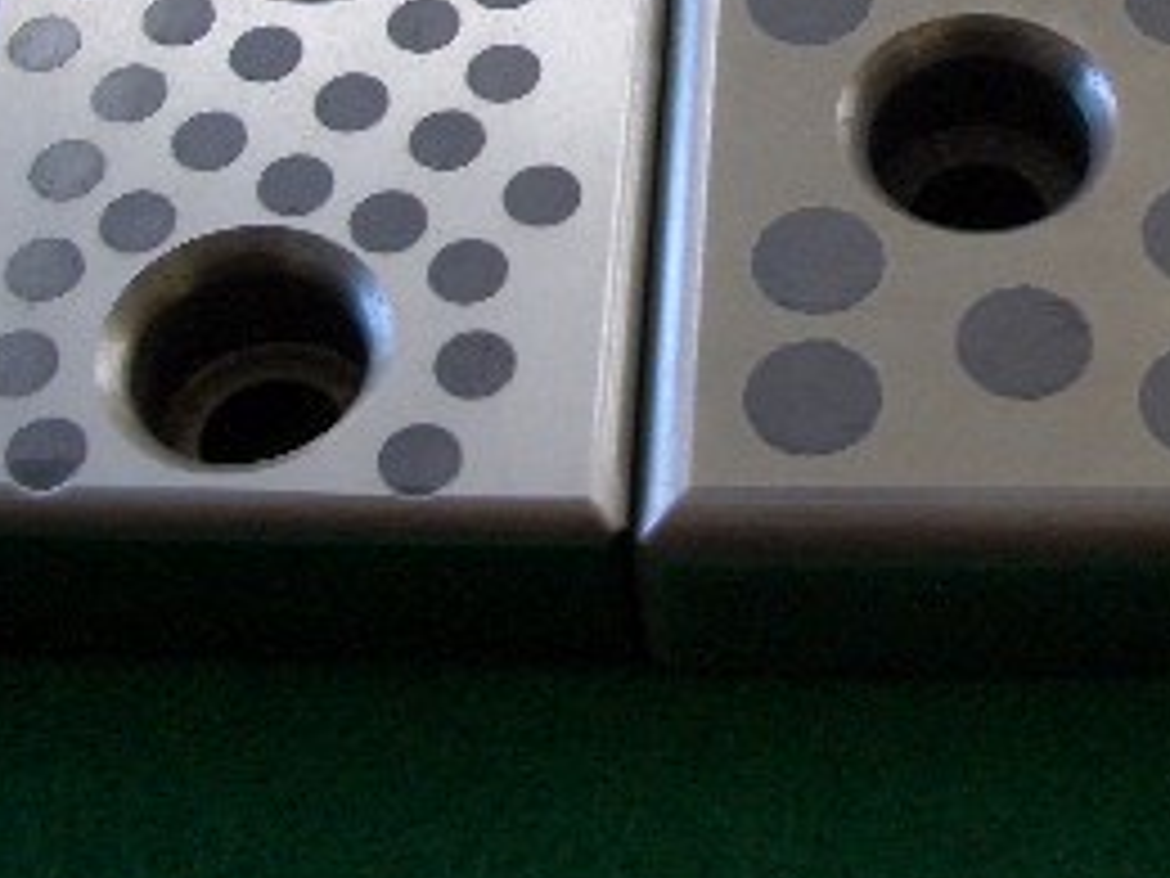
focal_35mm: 86
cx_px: 914
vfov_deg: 16.7
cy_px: -72
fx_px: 2907
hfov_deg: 22.5
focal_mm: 5.8
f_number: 2.6
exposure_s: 1/15
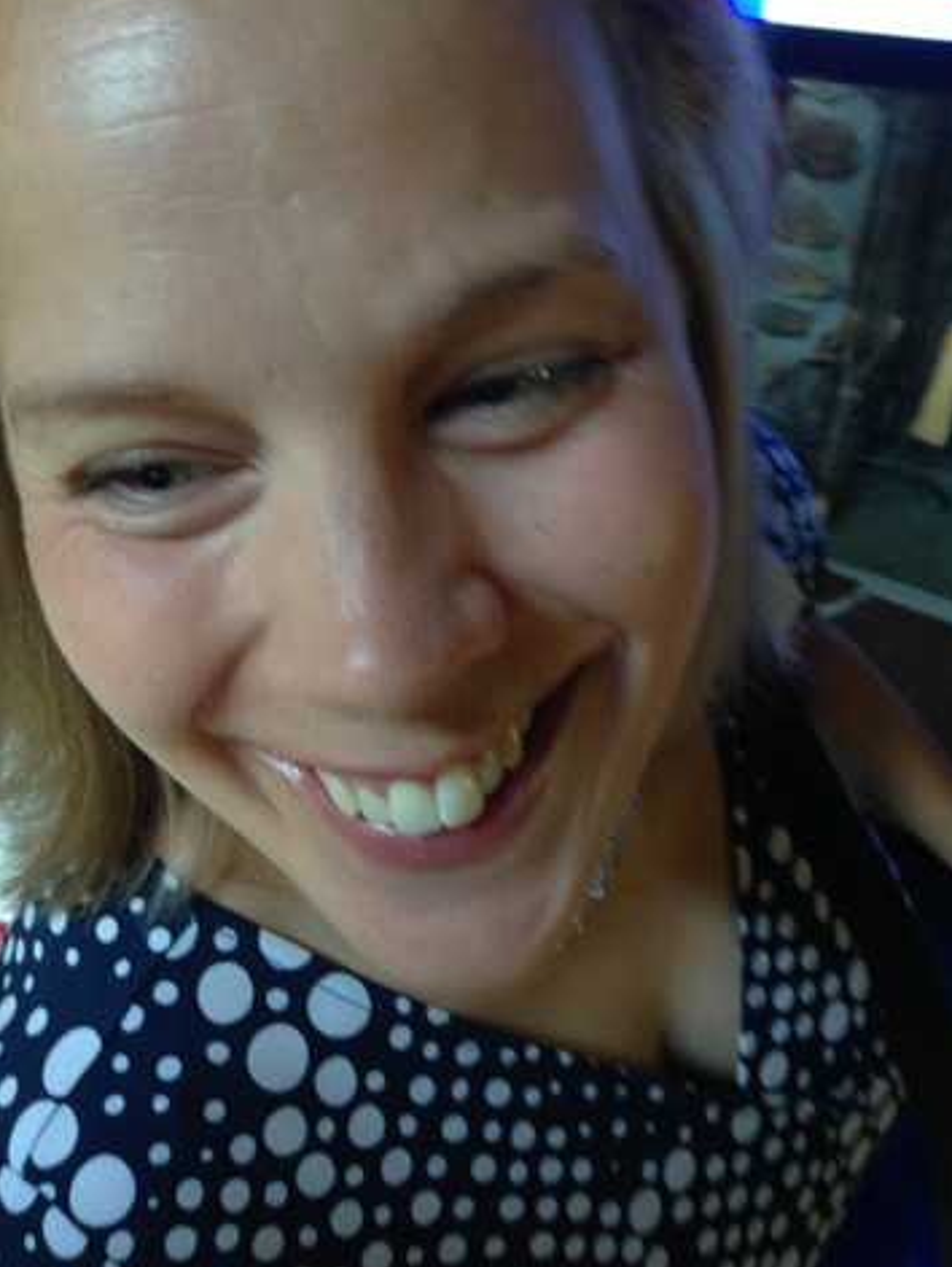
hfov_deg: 40.7
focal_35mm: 35
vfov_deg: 52.6
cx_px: 459
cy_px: 605
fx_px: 1282
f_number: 2.4
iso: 250
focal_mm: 4.13
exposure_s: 1/20
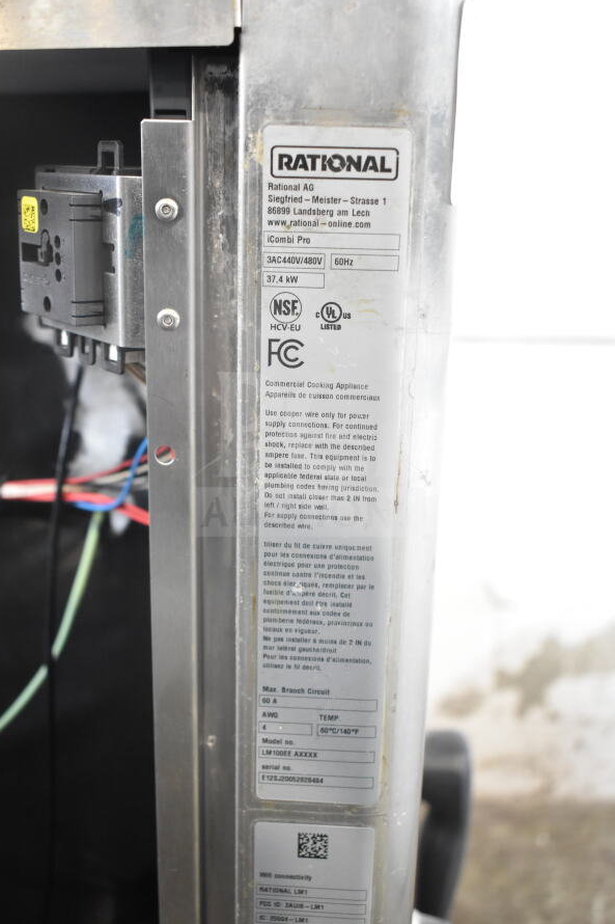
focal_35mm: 37
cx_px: 309
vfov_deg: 51.9
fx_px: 948
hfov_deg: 35.9
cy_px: 454
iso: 2500
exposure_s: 1/40
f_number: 4
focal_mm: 24
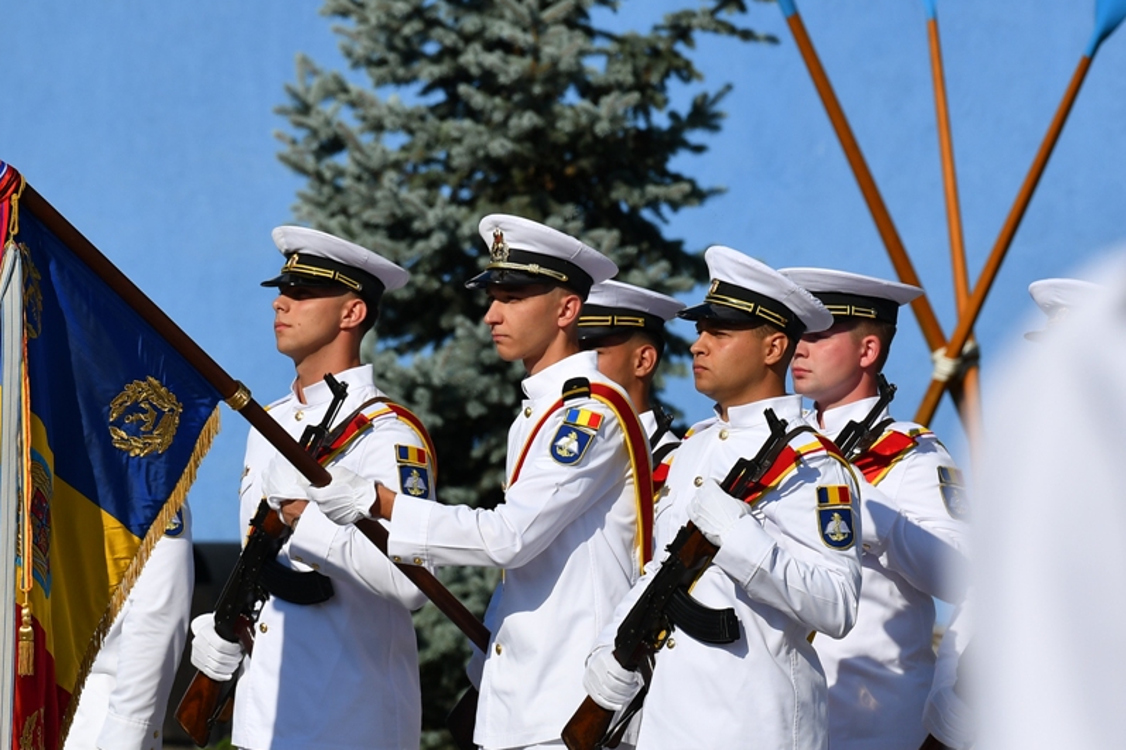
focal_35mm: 367
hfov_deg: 5.6
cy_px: 575
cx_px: 95
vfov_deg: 3.7
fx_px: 11476
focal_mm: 130
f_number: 4.5
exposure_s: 1/3200
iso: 160
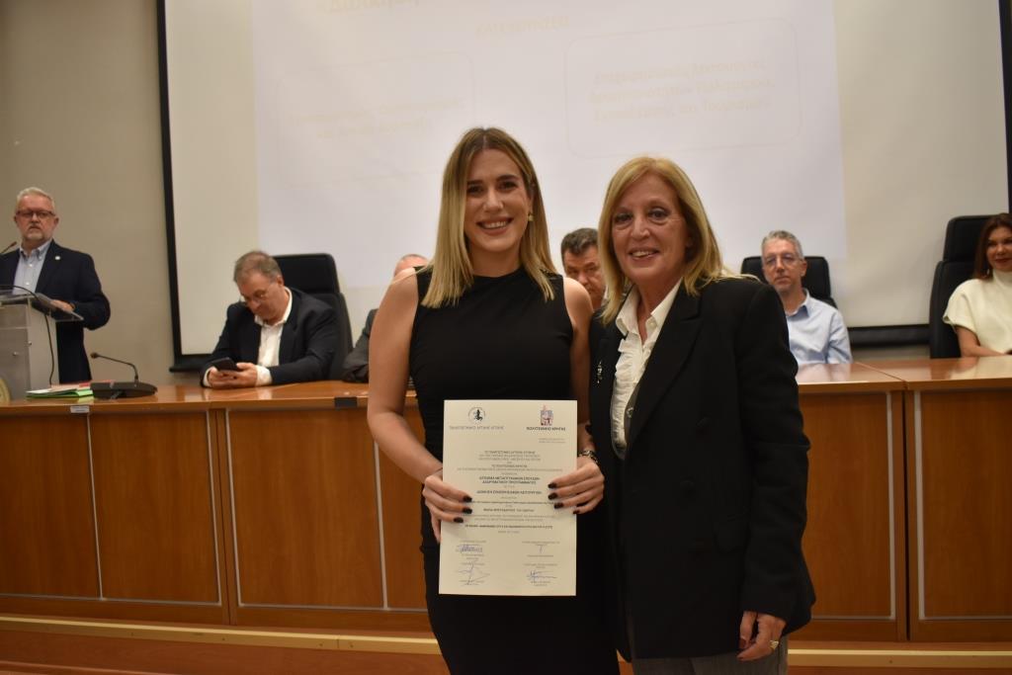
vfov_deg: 41.7
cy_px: 338
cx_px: 506
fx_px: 886
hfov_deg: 59.5
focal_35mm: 32
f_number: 3.8
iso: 800
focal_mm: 21
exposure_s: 1/160
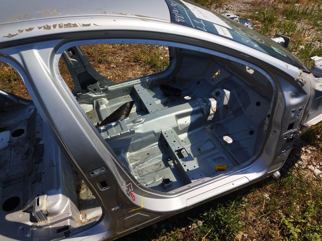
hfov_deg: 65.3
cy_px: 120
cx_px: 161
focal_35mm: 27
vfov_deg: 51.4
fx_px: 251
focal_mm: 4.71
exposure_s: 1/7923
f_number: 1.79
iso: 101
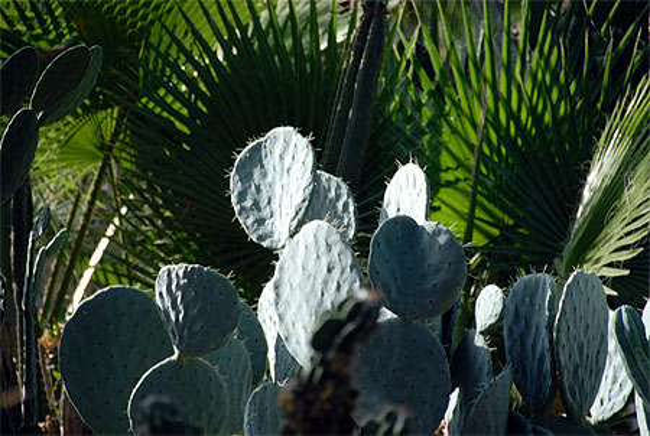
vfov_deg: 4.6
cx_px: 325
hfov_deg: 6.9
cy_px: 218
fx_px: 5427
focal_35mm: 300
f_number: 5.6
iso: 100
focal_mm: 200
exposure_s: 1/125
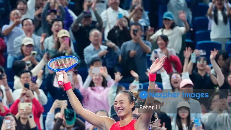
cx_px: 114
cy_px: 86
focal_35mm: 199
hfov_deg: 10.8
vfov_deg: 6.1
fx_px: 1219
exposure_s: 1/800
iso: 5000
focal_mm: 166
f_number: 4.5
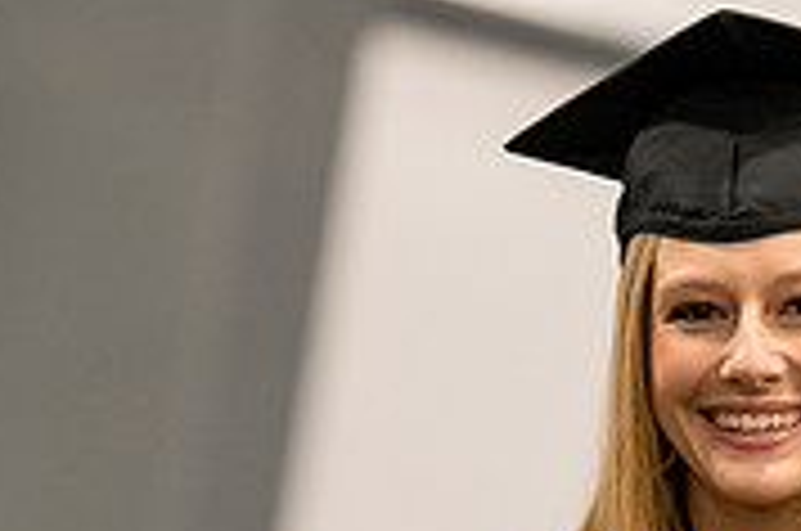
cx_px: 770
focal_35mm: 539
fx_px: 11971
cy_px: 605
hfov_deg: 3.8
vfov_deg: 2.5
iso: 3200
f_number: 3.2
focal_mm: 165
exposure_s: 1/200
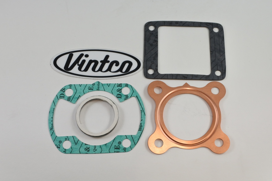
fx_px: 234
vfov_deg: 42.3
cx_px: 136
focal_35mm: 31
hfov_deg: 60.3
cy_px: 90
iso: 400
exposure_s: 1/200
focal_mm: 11.8
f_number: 3.8
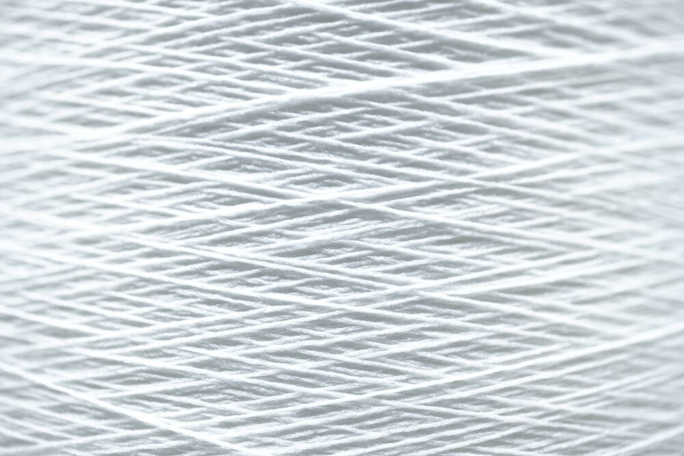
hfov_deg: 43.6
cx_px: 342
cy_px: 228
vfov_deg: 29.9
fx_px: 855
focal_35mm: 45
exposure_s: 1/30
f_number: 5.6
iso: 250
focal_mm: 30
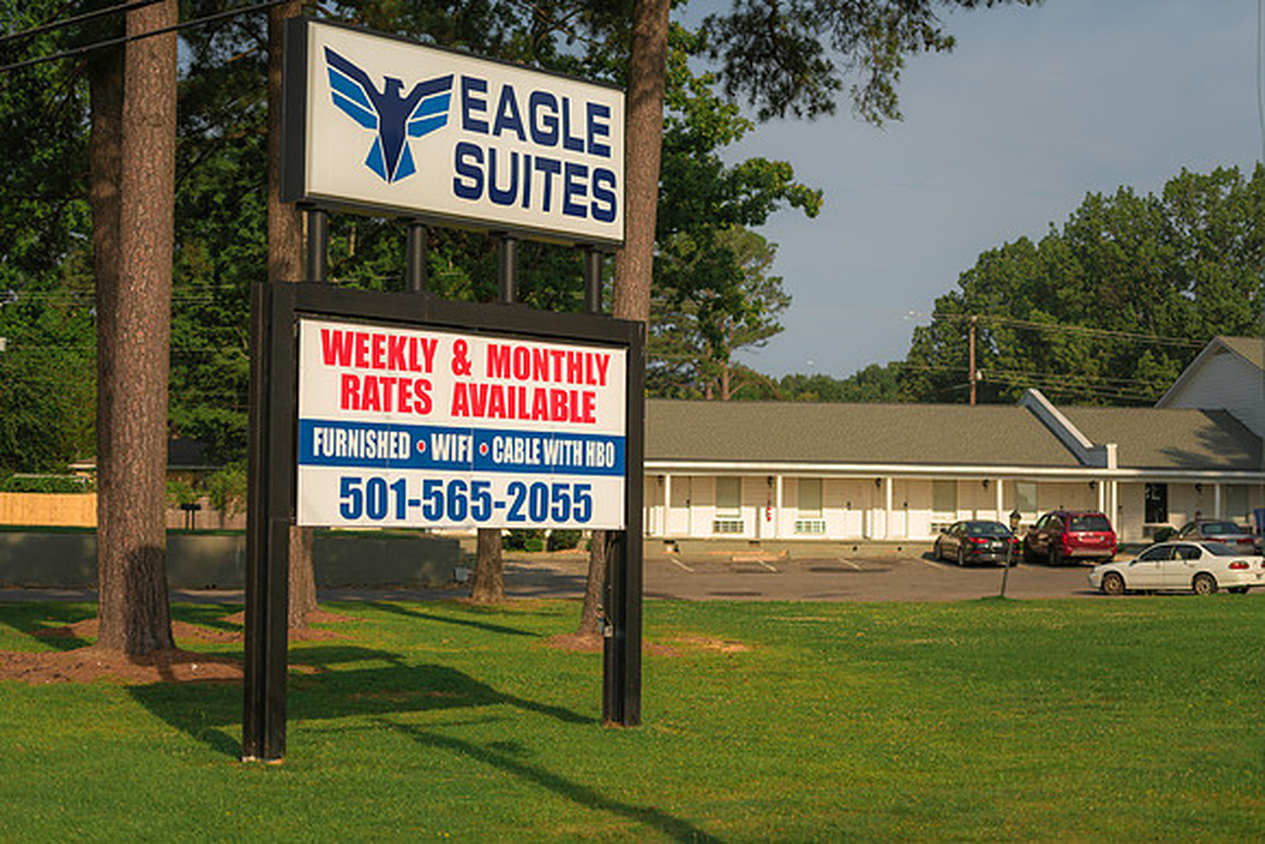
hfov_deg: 28.8
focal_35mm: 70
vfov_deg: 19.5
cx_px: 632
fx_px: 2460
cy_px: 422
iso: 80
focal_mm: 70
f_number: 2.8
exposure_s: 1/2500
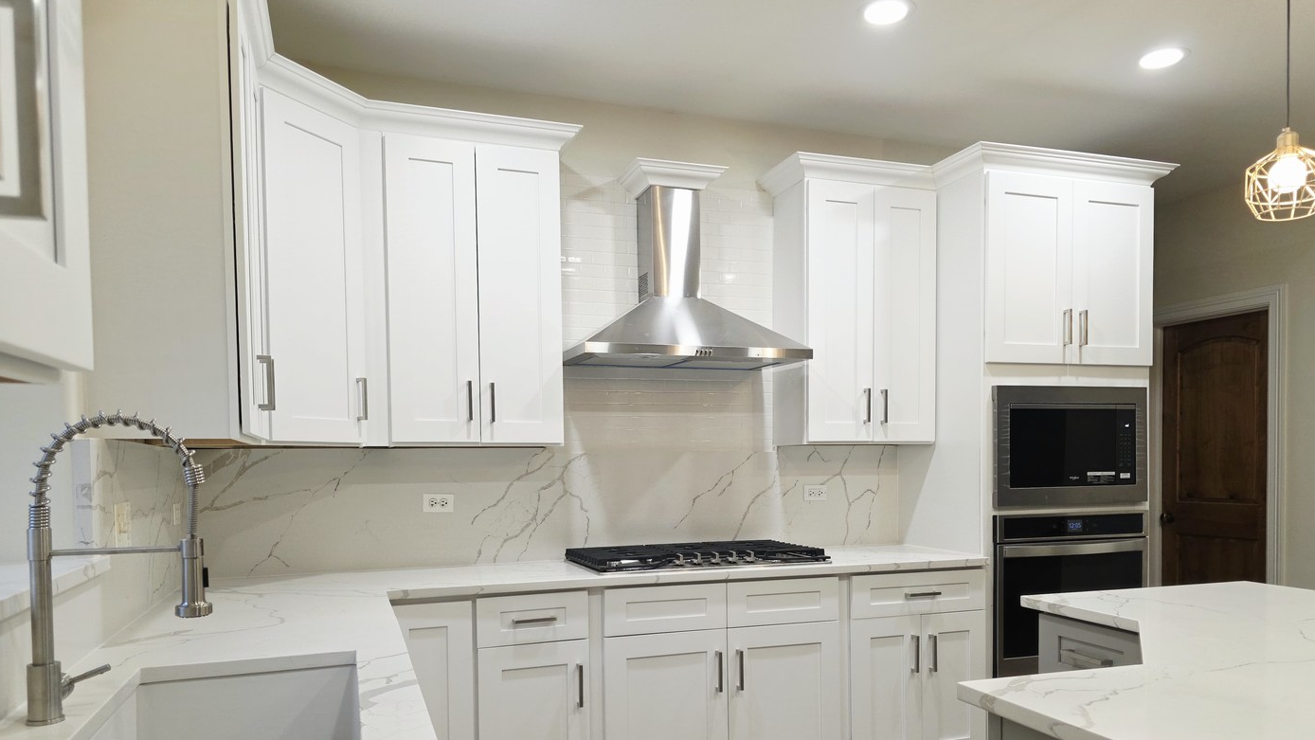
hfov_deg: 71.9
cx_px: 673
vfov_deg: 43.8
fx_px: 907
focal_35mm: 26
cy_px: 494
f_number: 1.7
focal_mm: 6.3
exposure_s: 1/120
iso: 125
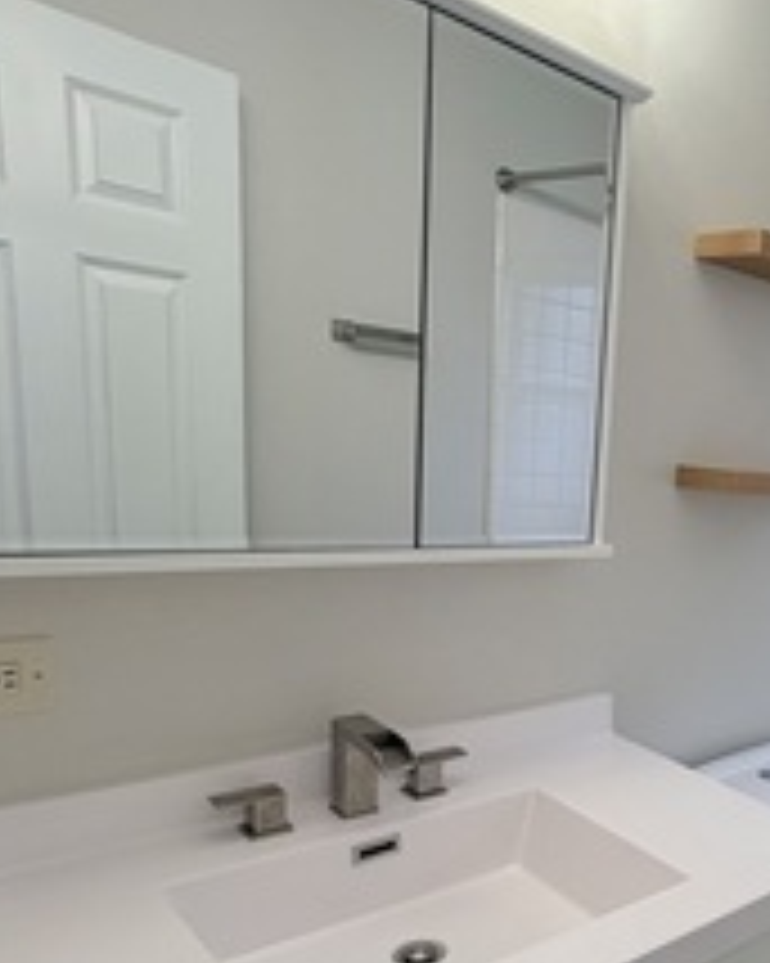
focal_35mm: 32
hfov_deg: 39.6
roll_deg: -7.2
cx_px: 790
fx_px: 912
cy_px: 652
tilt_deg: -13.1
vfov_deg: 54.4
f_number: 2.2
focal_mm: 2.22
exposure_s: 1/120
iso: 80
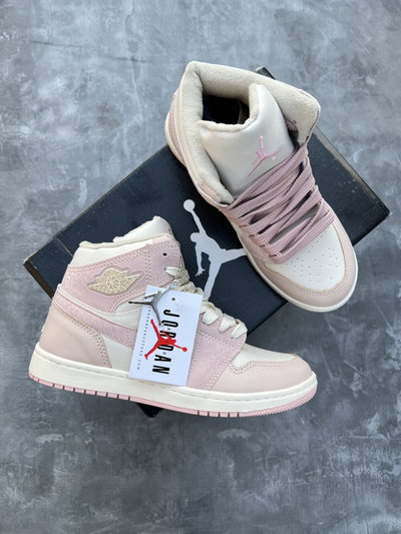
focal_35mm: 26
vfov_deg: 67.3
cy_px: 267
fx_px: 401
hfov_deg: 53.1
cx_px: 200
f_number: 1.5
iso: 40
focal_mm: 5.7
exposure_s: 1/196
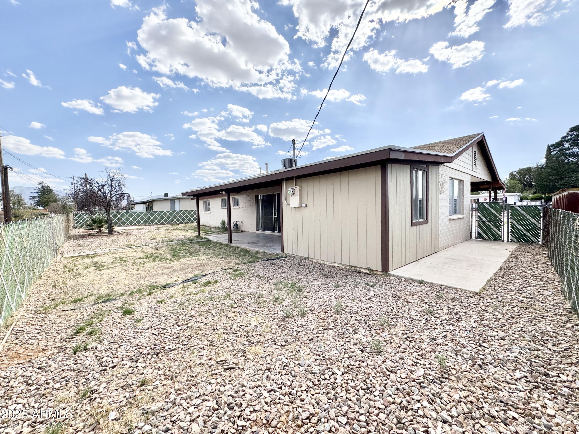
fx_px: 234
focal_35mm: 14
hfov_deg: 102.1
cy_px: 217
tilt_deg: -2.8
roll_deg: +1.4
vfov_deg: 85.7
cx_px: 290
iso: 50
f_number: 2.2
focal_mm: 2.22
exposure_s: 1/1748
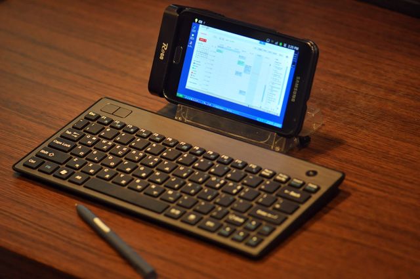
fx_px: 1835
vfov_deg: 8.7
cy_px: 140
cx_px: 210
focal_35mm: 158
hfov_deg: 13.1
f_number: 3.2
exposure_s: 1/80
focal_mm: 105
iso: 800
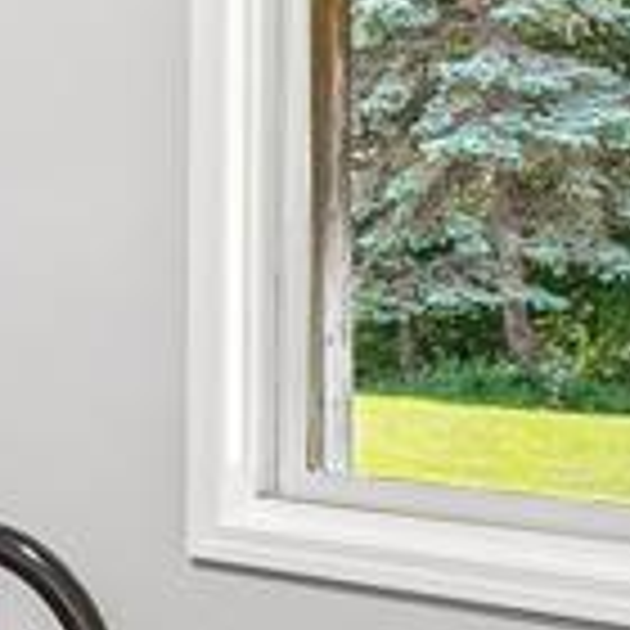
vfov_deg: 18.7
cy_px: 261
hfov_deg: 17.5
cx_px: -198
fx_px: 1915
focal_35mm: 93
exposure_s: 1/10
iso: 400
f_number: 8
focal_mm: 10
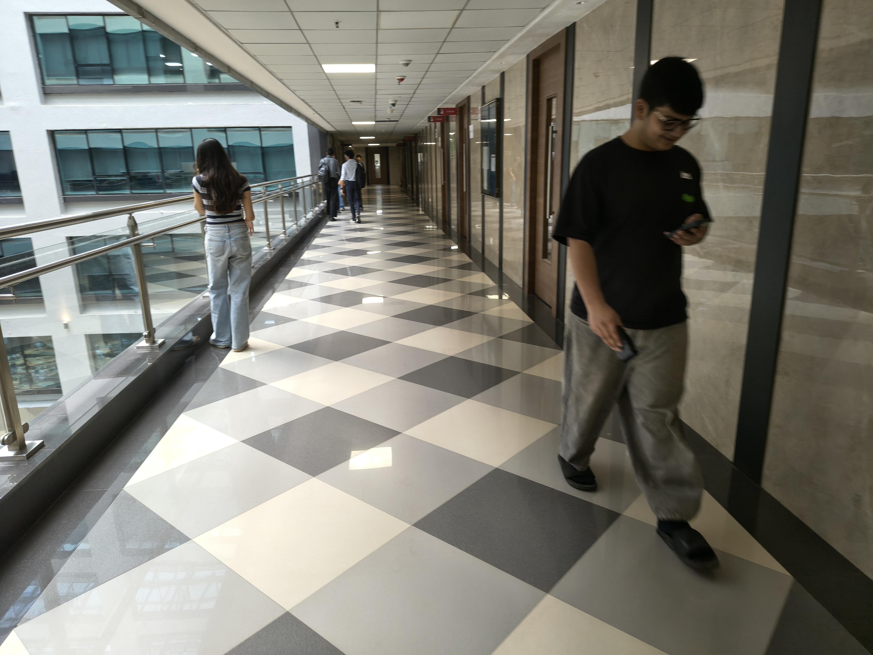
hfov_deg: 71.6
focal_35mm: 24
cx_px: 436
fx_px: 605
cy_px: 328
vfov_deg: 56.8
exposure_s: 1/100
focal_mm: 5.56
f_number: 1.8
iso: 574
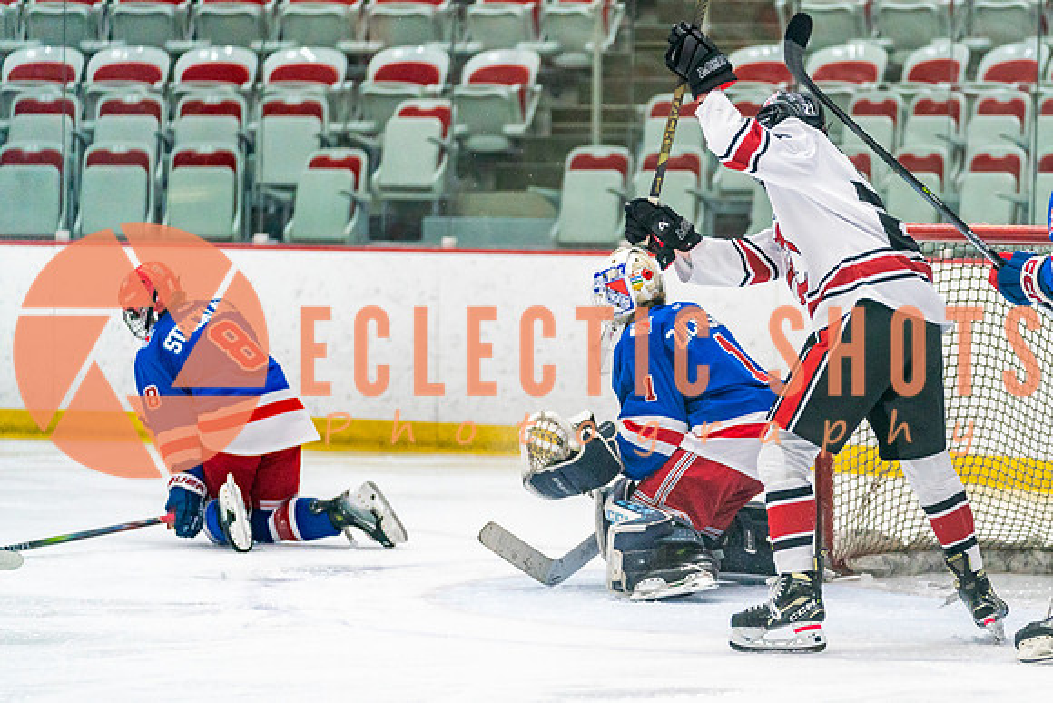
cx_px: 699
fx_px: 5246
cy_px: 467
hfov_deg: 11.4
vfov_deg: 7.7
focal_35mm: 179
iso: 3200
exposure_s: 1/1000
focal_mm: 135
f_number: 2.8
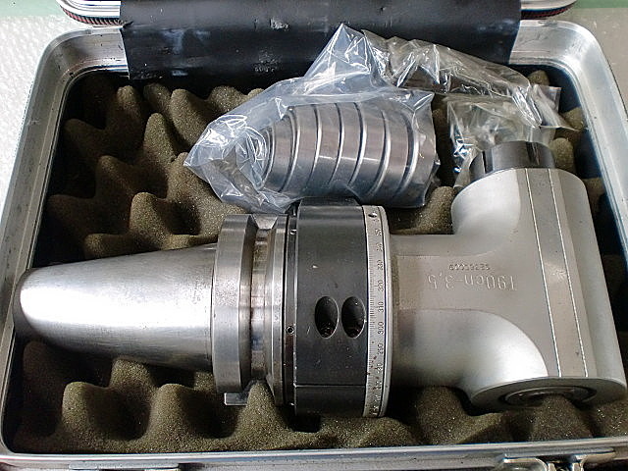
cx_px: 314
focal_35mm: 35
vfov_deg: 40.7
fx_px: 635
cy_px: 236
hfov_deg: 52.6
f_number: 3.1
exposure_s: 1/60
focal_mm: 6.3
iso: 200
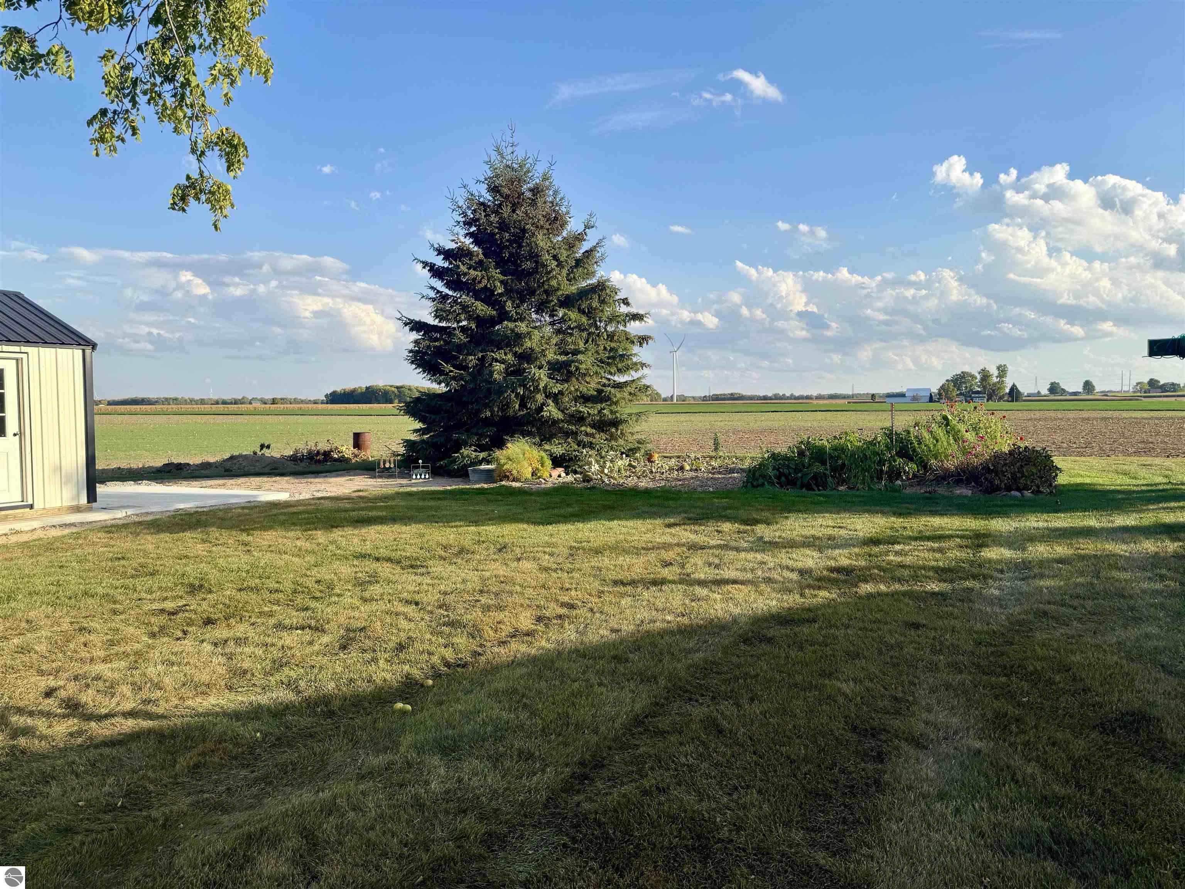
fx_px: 822
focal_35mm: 24
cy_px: 444
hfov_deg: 71.6
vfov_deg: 56.8
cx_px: 592
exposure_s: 1/2907
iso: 80
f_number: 1.78
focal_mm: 6.76
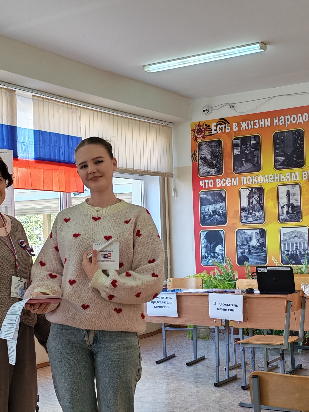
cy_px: 228
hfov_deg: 24.3
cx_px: 104
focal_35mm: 60
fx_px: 714
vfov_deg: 32.2
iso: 160
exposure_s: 1/100
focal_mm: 6.12
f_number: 1.9
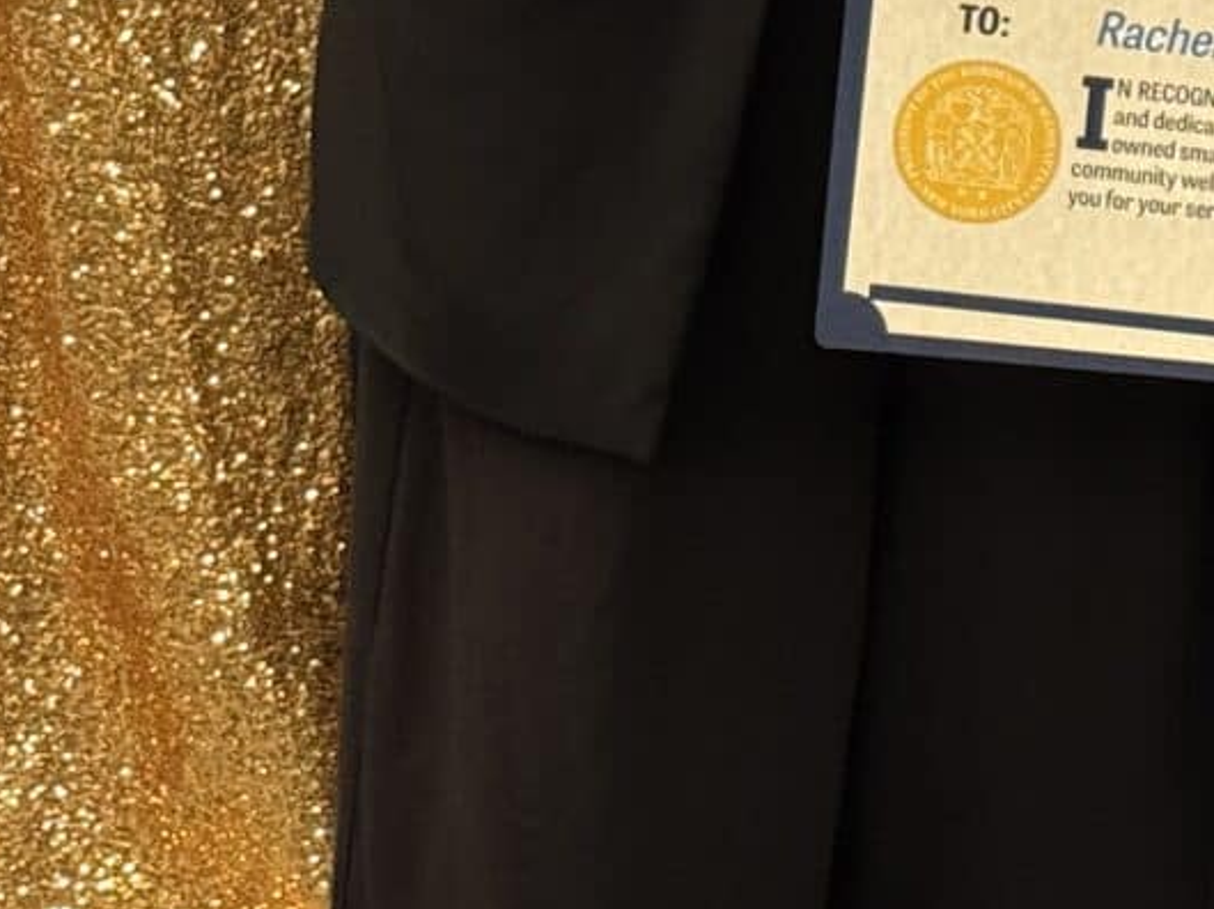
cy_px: -349
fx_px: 6519
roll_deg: -0.8
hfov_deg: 10.6
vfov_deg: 7.9
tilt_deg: -9.7
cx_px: 1182
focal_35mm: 186
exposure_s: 1/36
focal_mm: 6.76
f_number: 1.78
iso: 320
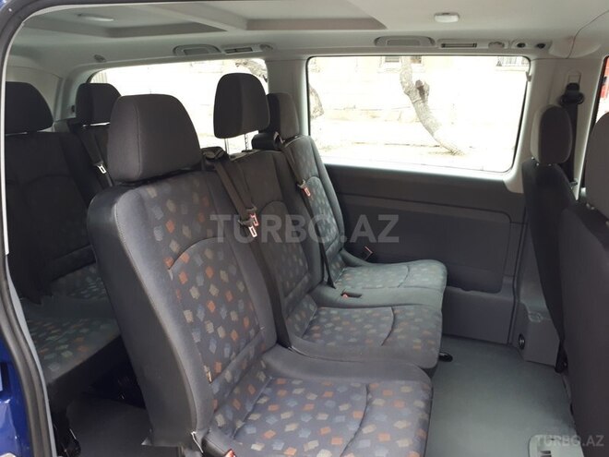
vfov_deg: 51.4
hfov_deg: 65.3
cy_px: 228
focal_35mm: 27
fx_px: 475
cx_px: 304
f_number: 1.9
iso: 125
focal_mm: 3.6
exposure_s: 1/33
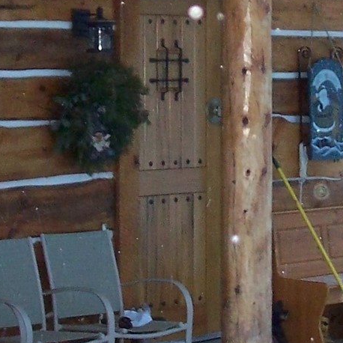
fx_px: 1682
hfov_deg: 11.6
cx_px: 247
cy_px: 52
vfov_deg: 11.6
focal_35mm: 150
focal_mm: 6.3
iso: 200
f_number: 3.9
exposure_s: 1/40
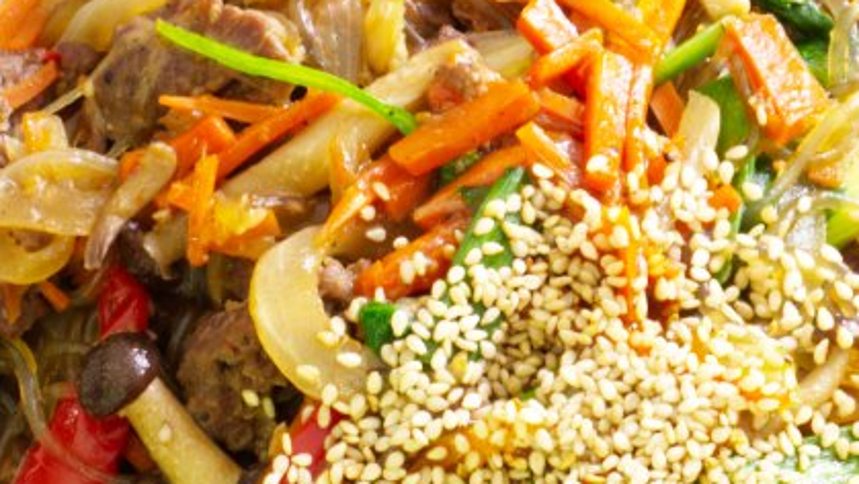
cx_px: 898
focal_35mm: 210
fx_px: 4785
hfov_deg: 10.2
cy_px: 118
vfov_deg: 5.8
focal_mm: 70
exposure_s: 20
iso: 400
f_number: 20
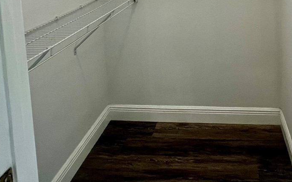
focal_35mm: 32
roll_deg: +2.0
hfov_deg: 57.7
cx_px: 205
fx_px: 255
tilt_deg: -4.2
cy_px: -36
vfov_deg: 32.6
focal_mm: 1.57
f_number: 1.8
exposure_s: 1/120
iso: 200
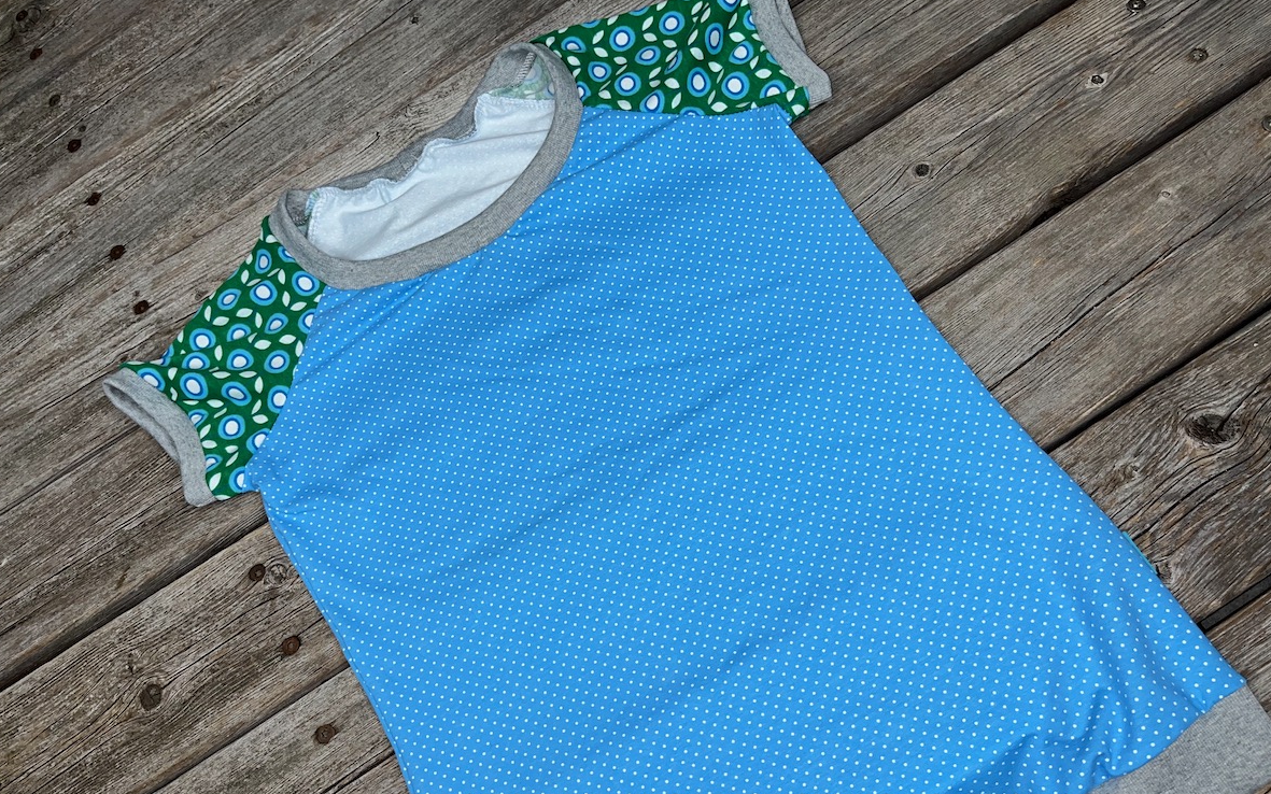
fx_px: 970
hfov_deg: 66.5
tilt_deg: -67.6
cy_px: 425
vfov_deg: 44.5
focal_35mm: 28
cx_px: 631
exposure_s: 1/100
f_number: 1.6
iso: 32
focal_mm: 5.1
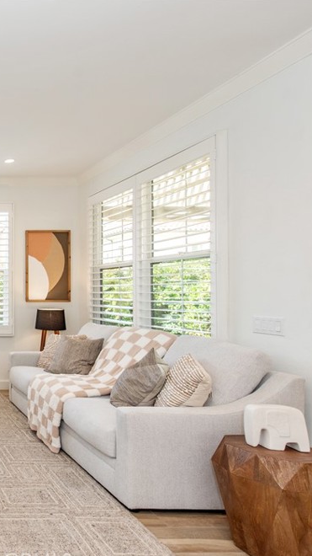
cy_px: 285
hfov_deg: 32.0
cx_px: -107
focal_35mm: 26
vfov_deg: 71.9
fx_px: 383
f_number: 5.6
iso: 320
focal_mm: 16
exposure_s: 1/125
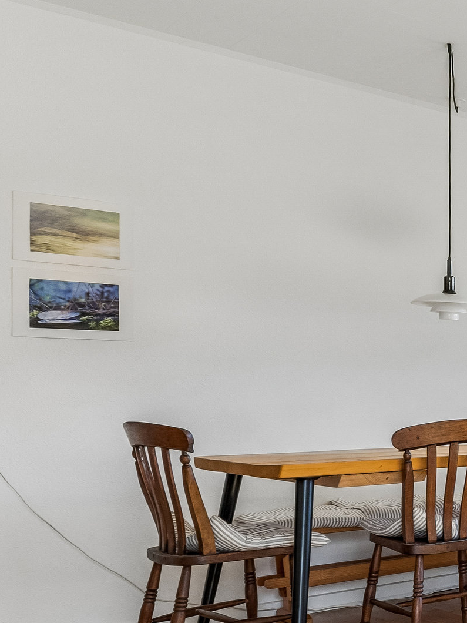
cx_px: 856
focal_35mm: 51
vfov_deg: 37.2
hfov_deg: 20.0
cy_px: 388
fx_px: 918
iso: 400
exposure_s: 1/100
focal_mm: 12.5
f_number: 8
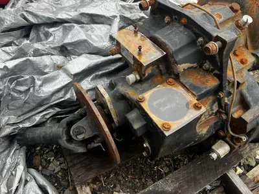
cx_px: 130
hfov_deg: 67.3
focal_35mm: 26
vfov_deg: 53.1
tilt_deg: -56.2
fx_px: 195
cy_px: 97
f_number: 1.5
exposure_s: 1/547
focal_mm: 5.7
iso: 50
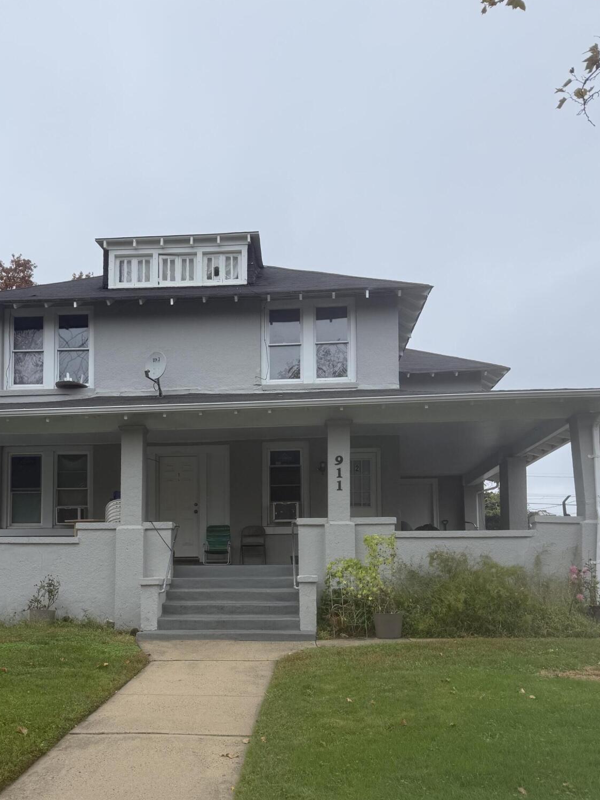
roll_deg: +0.7
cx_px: 234
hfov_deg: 43.9
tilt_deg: +5.1
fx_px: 740
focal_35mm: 32
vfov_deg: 55.8
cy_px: 525
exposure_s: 1/1812
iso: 80
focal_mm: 6.76
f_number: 1.78
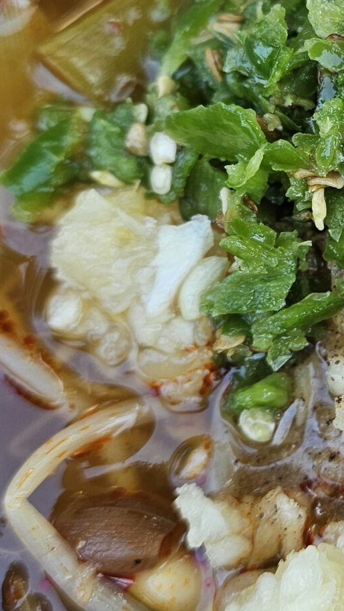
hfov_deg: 16.3
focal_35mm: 70
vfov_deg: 30.0
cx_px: 452
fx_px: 1136
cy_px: 223
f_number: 1.7
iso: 50
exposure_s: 1/120
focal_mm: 6.3
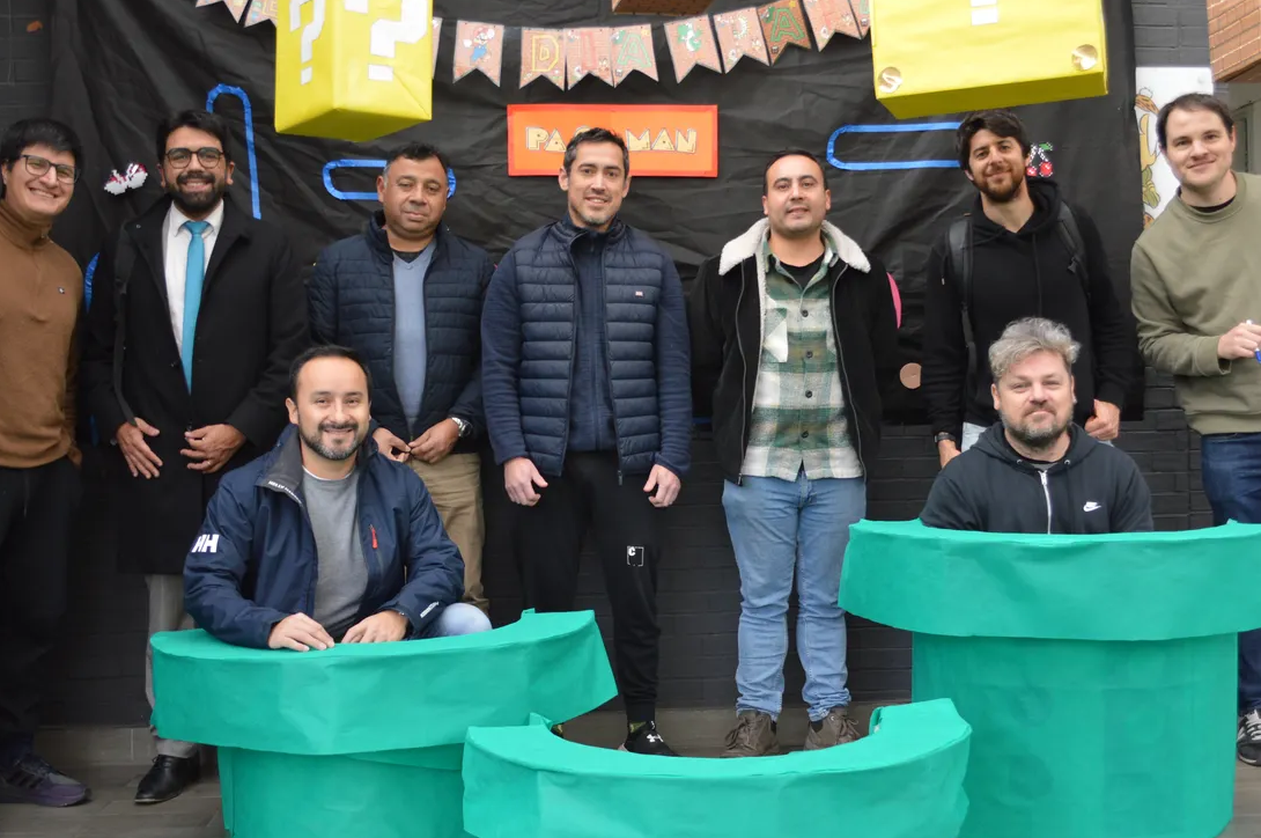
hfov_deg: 45.5
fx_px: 1504
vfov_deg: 31.1
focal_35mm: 43
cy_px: 484
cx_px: 611
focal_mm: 22
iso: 400
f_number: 4
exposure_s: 1/50
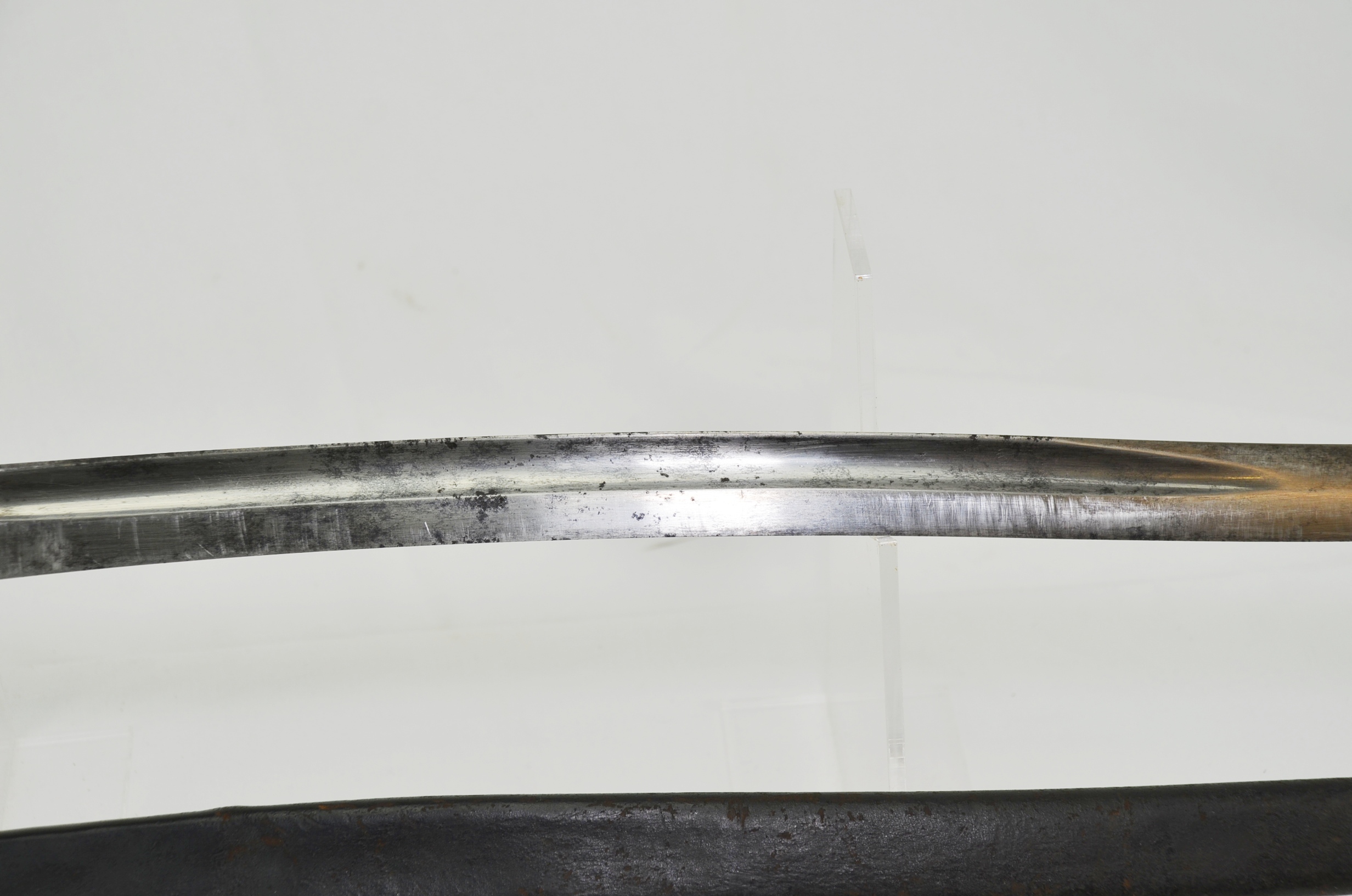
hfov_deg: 27.0
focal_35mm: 75
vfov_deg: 18.1
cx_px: 676
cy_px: 448
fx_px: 2811
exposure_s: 1/160
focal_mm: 50
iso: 200
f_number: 6.3
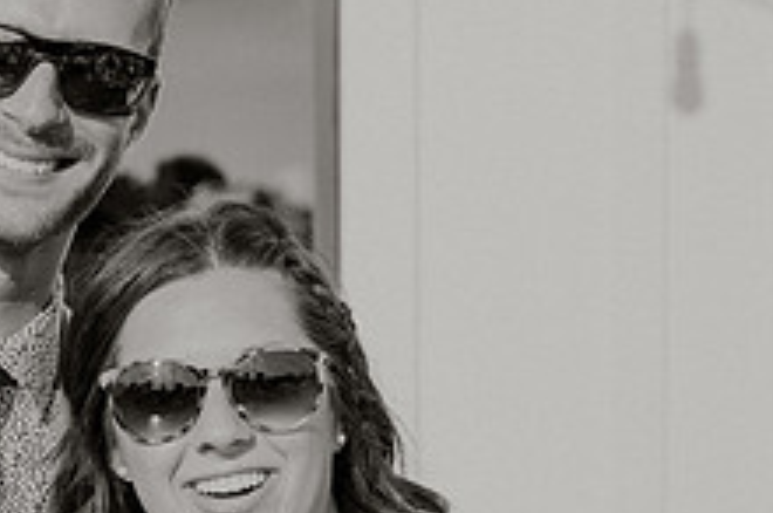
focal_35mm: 130
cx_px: 50
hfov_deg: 15.6
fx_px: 2787
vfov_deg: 10.5
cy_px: 403
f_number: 4
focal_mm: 47
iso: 100
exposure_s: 1/1600
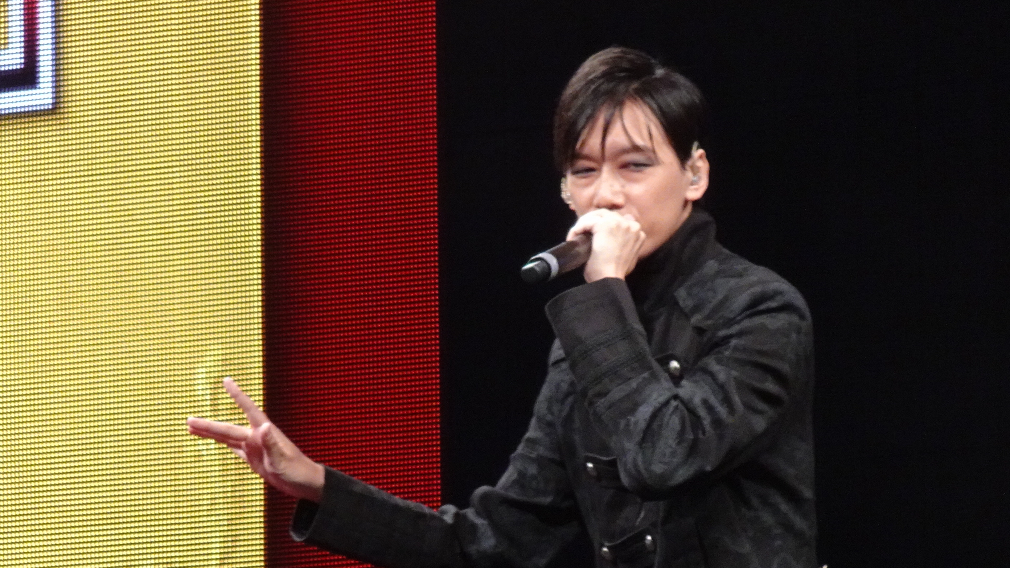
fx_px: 15292
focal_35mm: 571
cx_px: 621
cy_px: 308
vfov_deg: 2.1
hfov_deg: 3.8
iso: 800
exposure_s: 1/100
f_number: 6.3
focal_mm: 65.14
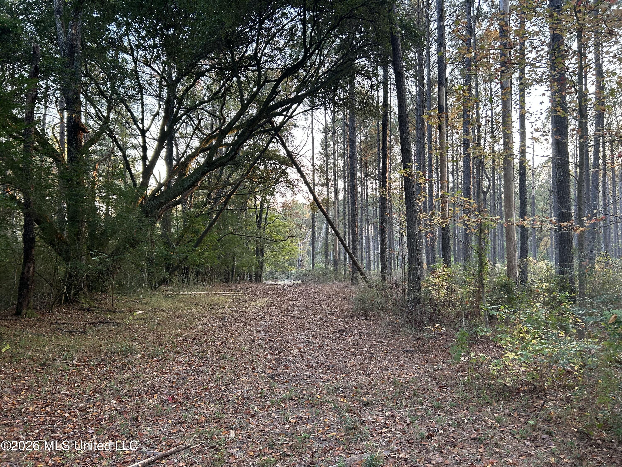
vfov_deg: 53.1
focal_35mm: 26
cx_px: 311
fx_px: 467
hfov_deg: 67.3
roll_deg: +2.3
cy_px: 234
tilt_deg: +2.1
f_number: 1.5
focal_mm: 5.7
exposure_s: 1/108
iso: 125
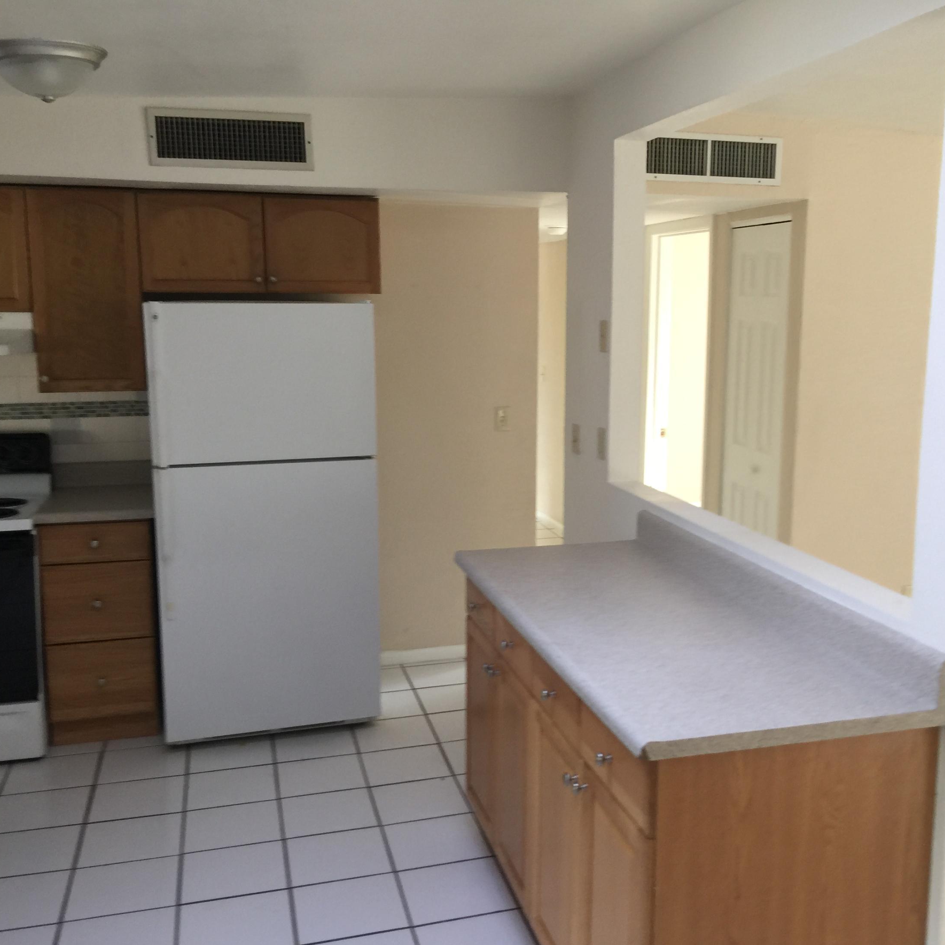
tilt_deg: -11.9
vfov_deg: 47.2
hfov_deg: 47.0
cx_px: 551
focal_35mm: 35
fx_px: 1081
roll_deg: -1.0
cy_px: 482
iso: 32
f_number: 2.2
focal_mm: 4.15
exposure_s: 1/15
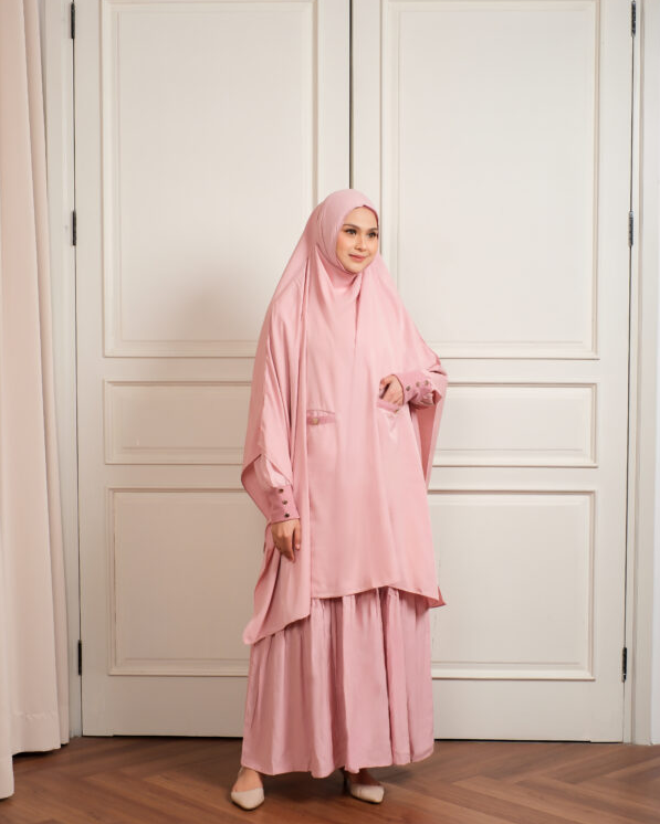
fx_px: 1465
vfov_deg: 31.4
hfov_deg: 25.4
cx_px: 331
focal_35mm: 60
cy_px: 430
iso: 250
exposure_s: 1/200
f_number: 7.1
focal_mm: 35
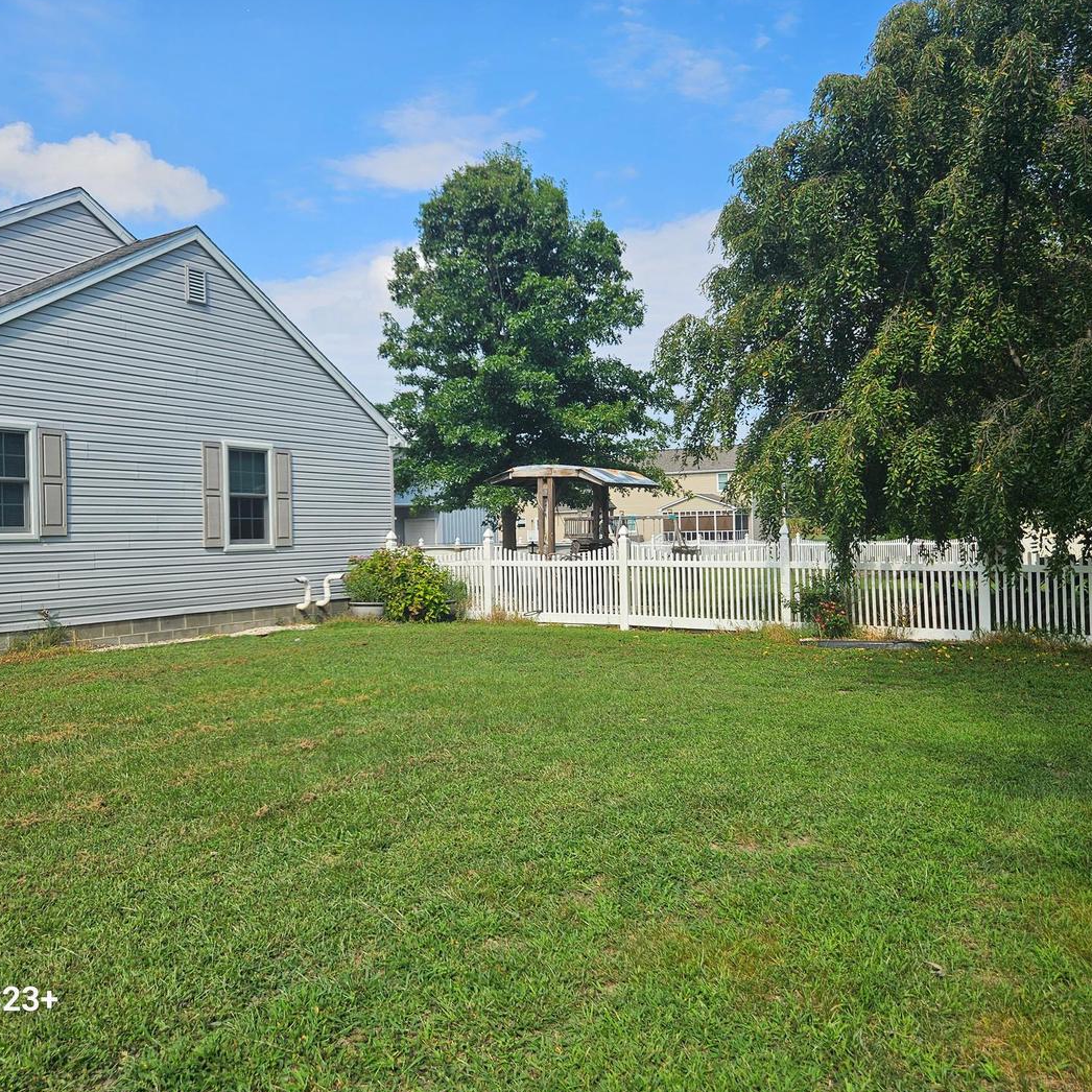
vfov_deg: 57.3
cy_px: 535
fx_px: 999
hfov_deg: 57.3
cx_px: 551
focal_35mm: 28
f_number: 1.8
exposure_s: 1/1839
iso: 25
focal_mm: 5.4
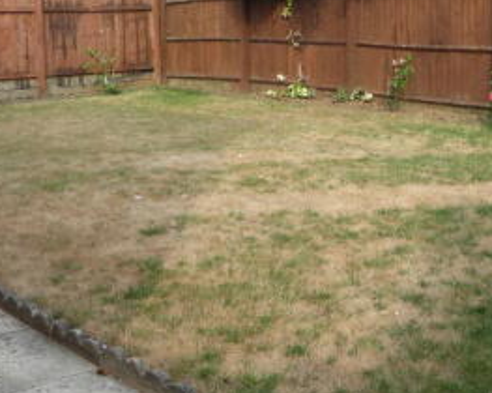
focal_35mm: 52
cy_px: 169
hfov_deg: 36.0
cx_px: 233
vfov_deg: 29.1
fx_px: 757
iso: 100
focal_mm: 4.3
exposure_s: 1/320
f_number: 3.3
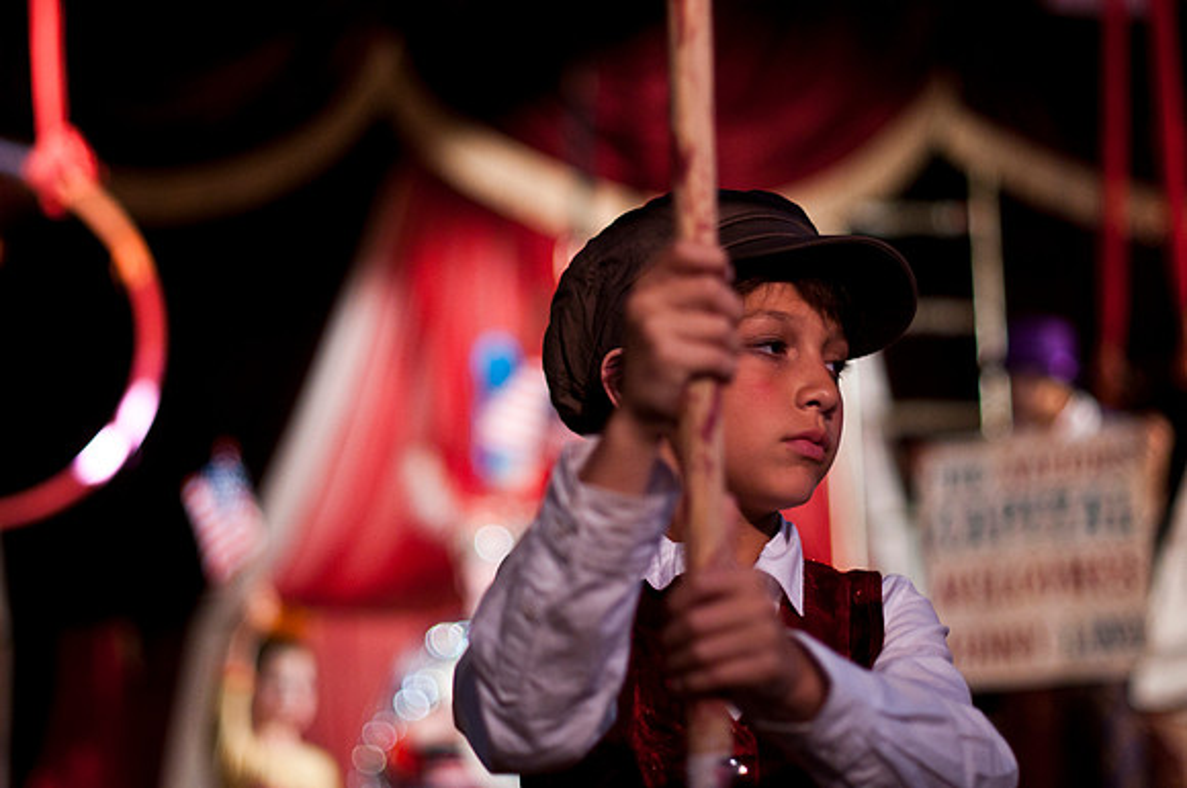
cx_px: 594
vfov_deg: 18.1
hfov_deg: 27.0
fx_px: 2469
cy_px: 394
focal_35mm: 75
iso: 800
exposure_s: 1/200
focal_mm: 50
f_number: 1.4
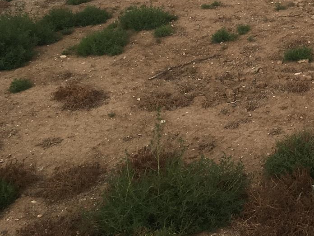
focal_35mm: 84
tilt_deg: -5.2
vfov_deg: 16.2
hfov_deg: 21.6
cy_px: -104
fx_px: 762
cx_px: 375
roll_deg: +0.1
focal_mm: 4.15
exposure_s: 1/864
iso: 25
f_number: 2.2
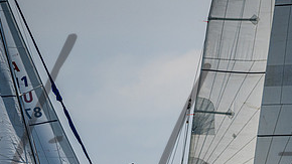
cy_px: 178
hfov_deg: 2.5
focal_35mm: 857
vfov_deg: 1.4
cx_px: 221
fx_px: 6634
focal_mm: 400
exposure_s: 1/8000
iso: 400
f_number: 5.6
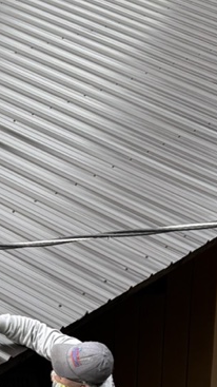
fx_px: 1168
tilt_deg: -22.8
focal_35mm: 114
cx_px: -113
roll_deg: +3.0
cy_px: 365
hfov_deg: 10.3
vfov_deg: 18.4
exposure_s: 1/849
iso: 80
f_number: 1.78
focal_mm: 6.76
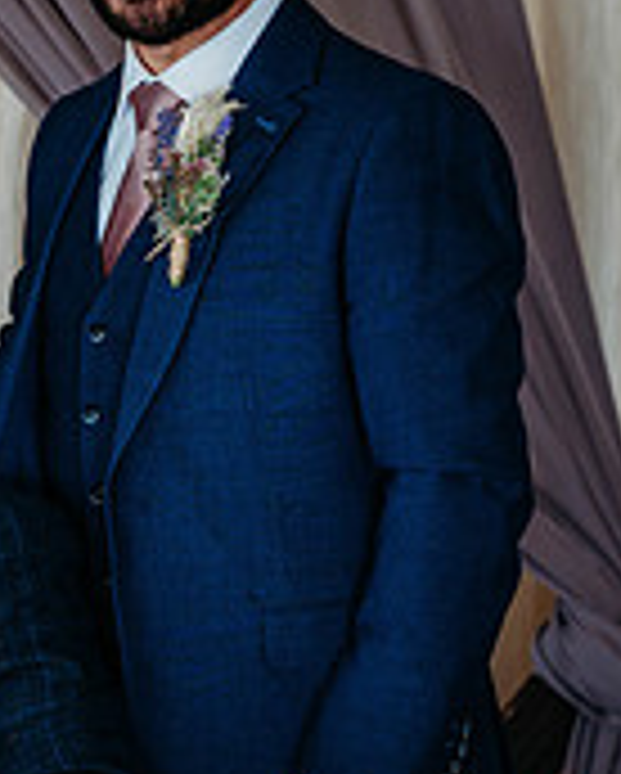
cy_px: 198
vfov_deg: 7.2
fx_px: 6169
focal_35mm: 269
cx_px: -374
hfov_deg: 5.7
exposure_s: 1/200
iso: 1400
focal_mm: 85
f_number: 2.8
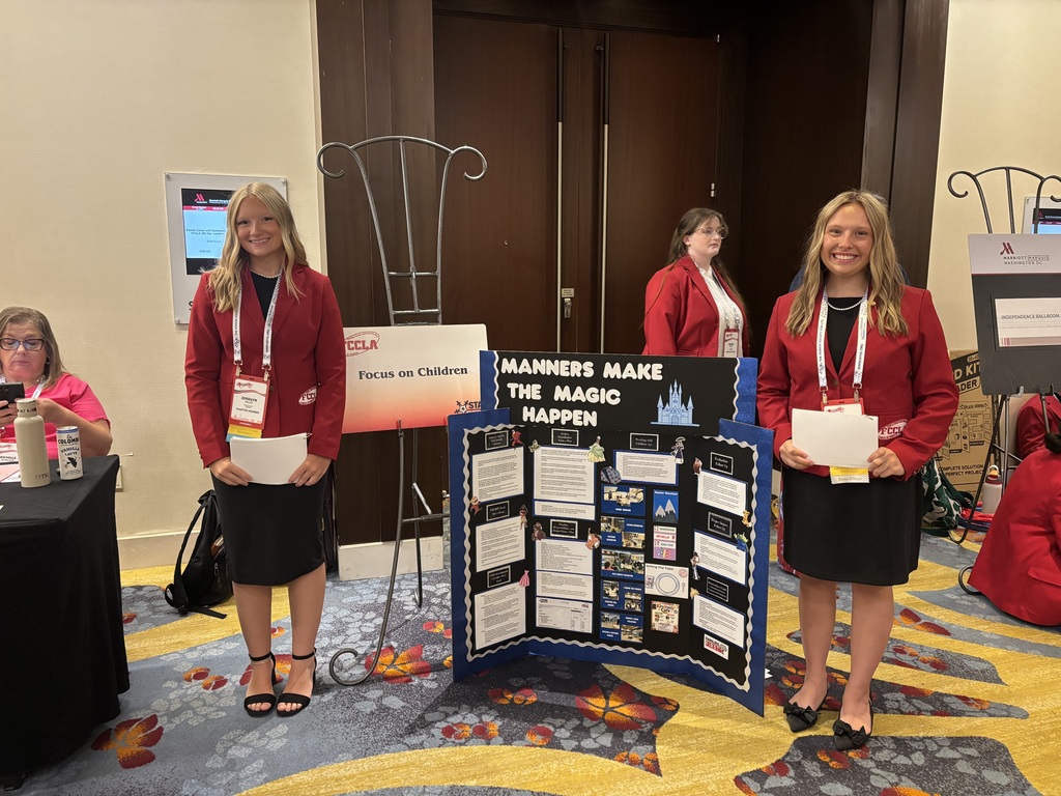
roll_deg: +0.1
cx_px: 530
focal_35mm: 26
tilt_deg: -9.6
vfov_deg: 53.1
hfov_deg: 67.3
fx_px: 797
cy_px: 398
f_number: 1.6
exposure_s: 1/40
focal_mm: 5.96
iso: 500
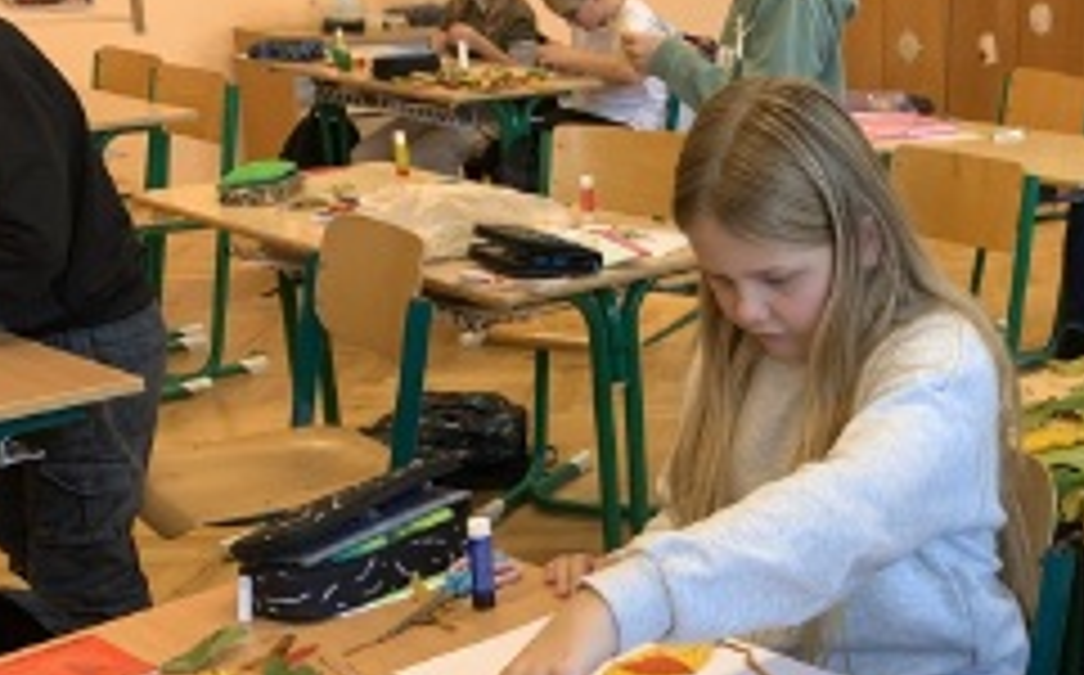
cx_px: 1021
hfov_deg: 34.4
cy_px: 454
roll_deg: -1.6
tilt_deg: -20.0
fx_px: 1623
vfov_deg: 23.4
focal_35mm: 55
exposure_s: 1/79
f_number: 1.8
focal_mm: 4.25
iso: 100
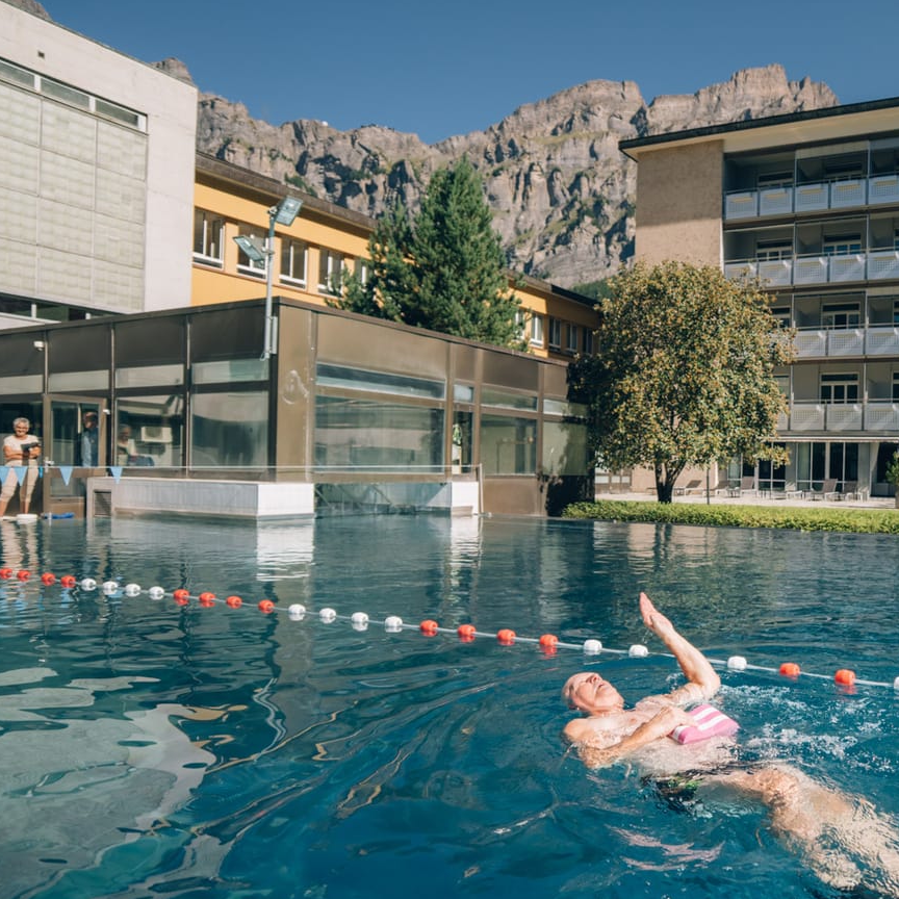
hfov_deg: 55.7
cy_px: 483
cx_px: 744
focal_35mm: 26
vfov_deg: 60.9
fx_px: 764
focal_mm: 16
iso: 250
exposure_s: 1/4000
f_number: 2.8
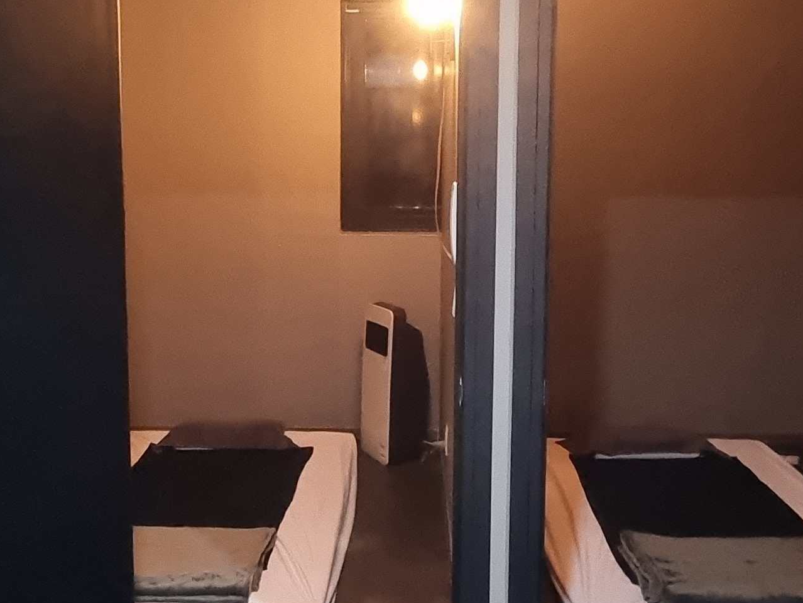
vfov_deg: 35.1
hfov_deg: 45.7
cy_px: 254
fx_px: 951
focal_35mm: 41
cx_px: 369
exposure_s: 1/24
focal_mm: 2.2
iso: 1600
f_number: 2.2
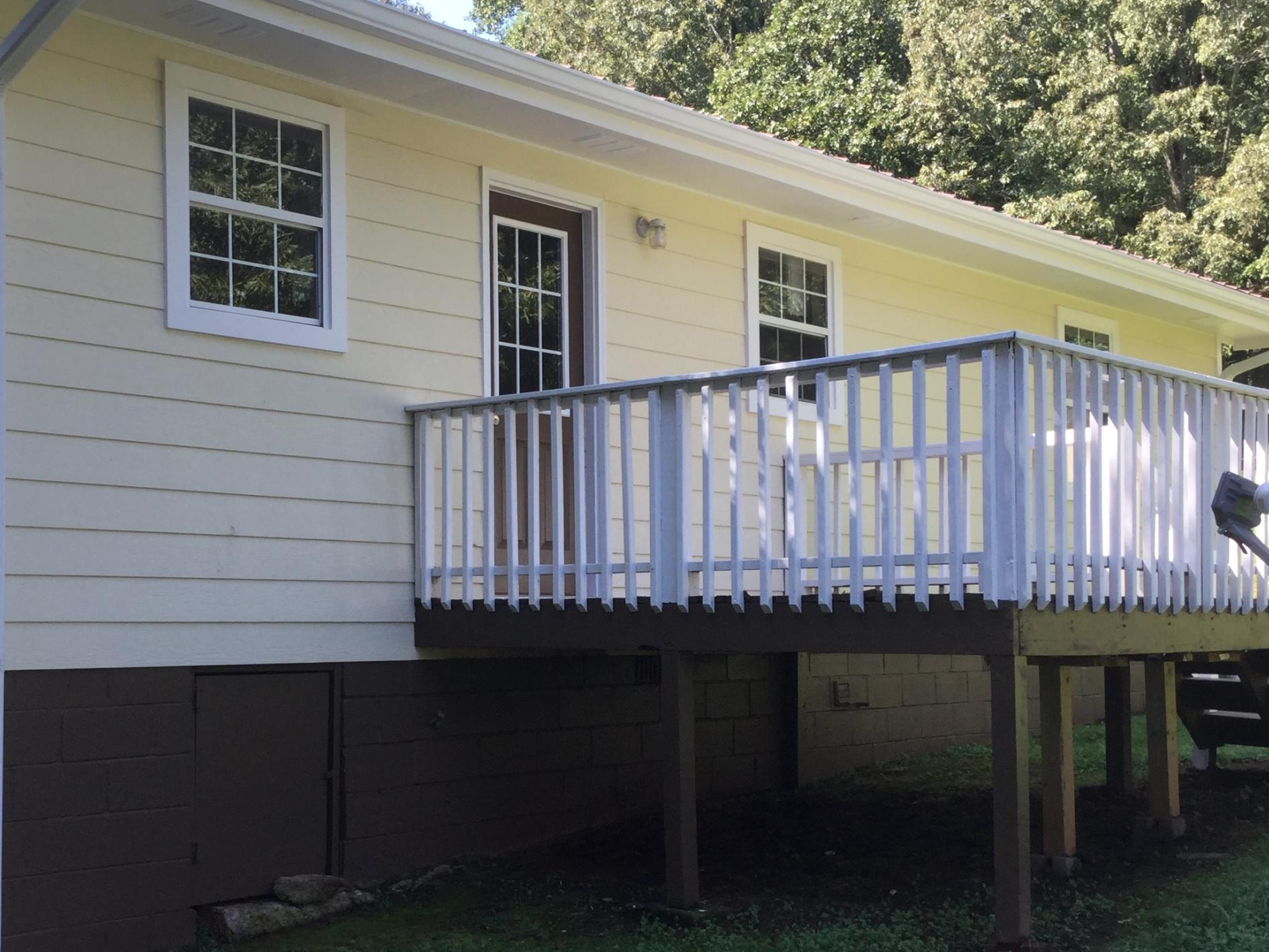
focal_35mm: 49
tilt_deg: +4.1
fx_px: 1796
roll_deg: -1.4
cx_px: 544
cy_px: 517
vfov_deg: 29.7
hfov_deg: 38.8
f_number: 2.4
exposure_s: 1/206
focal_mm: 3.3
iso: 25
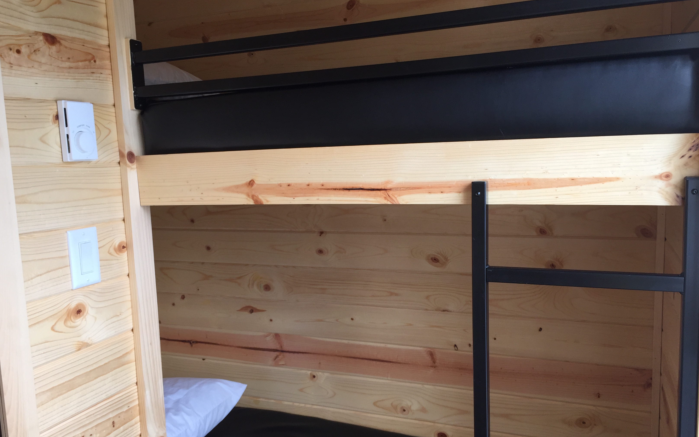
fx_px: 591
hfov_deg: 61.2
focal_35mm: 31
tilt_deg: -6.5
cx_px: 349
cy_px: 233
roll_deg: +3.0
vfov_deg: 40.6
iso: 32
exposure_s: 1/60
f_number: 2.2
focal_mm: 4.15
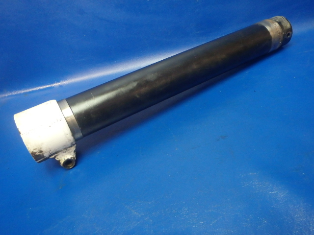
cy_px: 118
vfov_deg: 49.7
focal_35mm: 28
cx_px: 157
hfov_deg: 63.4
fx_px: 254
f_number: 3.9
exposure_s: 1/30
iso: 800
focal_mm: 5
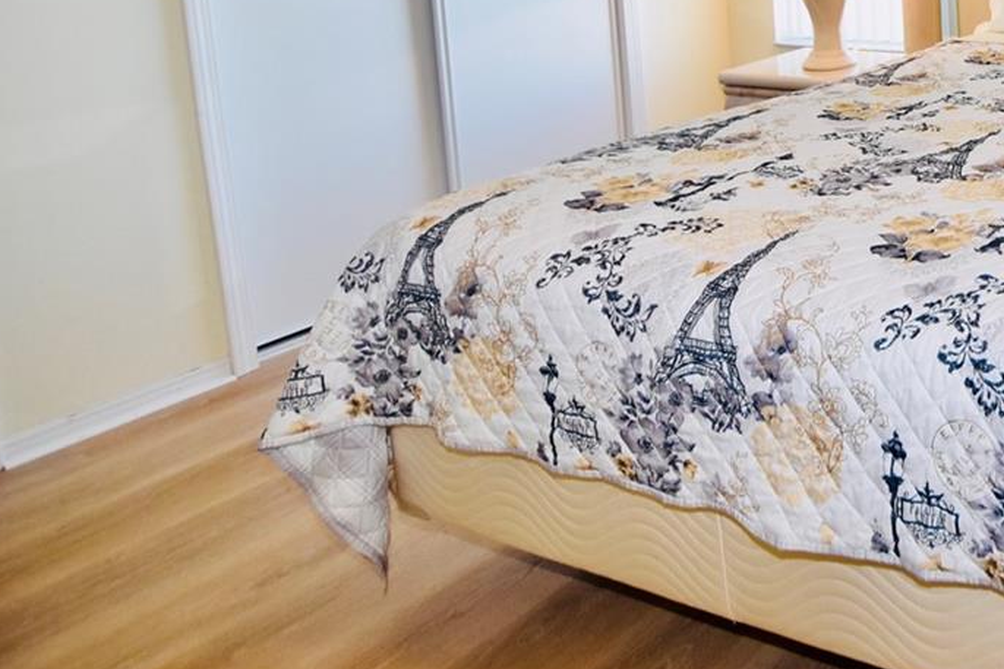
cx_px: 1147
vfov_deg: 33.7
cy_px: -37
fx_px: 976
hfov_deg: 41.3
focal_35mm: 35
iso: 500
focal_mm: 10
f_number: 4
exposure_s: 1/60
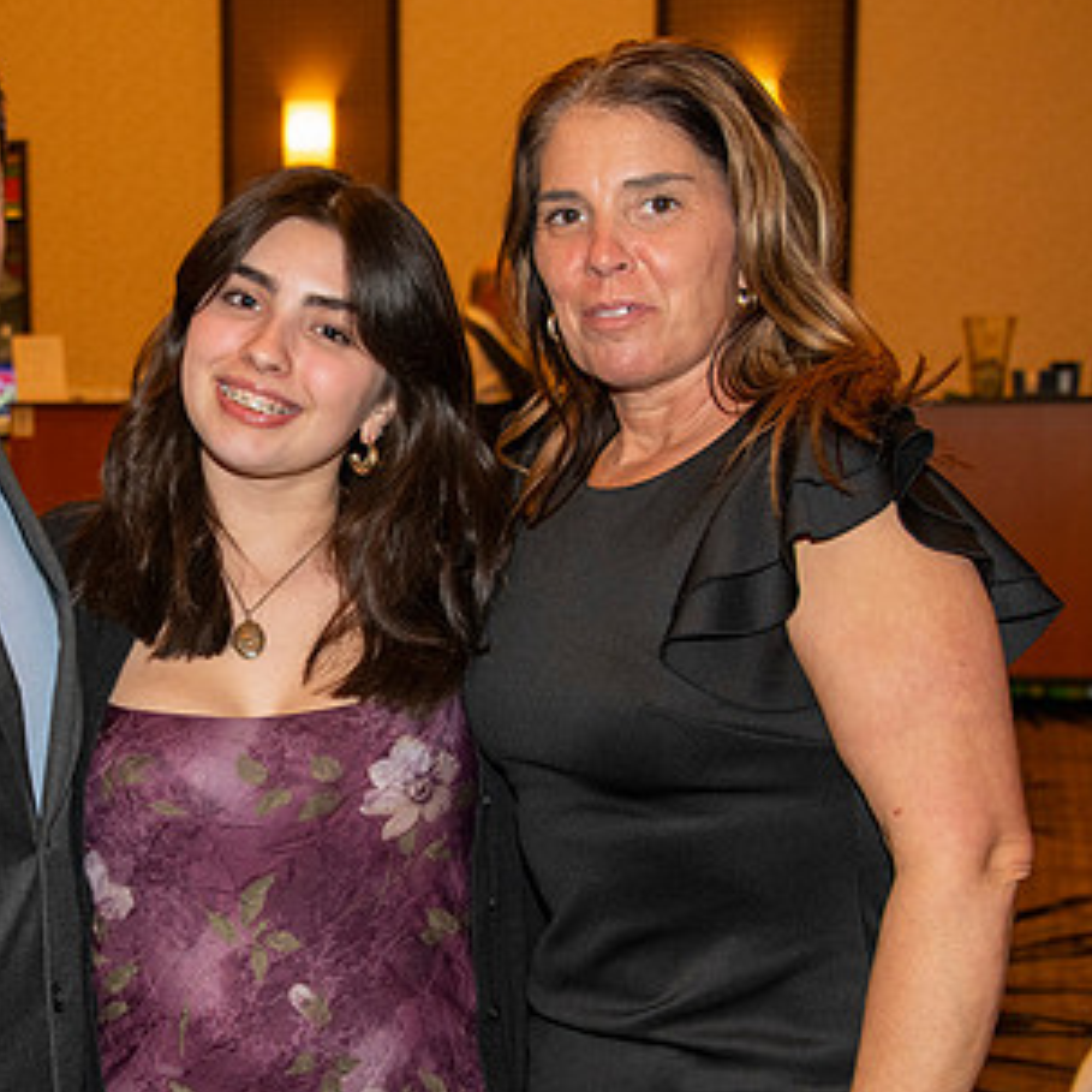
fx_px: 2784
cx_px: 220
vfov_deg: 22.2
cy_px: 611
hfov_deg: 21.9
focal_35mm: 78
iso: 2000
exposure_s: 1/60
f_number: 5.6
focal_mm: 48
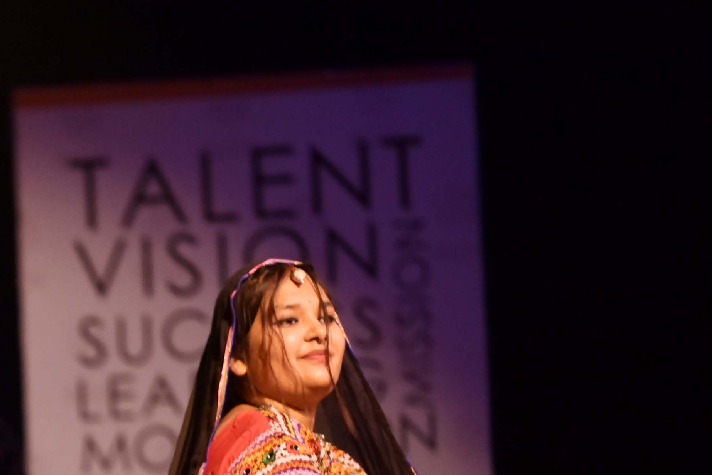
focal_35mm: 277
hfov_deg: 7.3
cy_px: 703
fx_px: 5480
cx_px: -390
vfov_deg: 4.9
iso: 640
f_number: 1.8
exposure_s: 1/500
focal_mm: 85
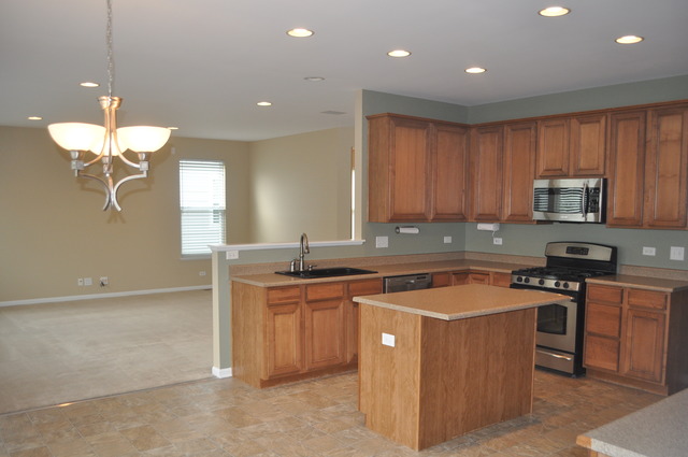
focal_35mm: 30
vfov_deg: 43.5
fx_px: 573
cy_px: 228
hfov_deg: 62.0
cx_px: 344
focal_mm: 20
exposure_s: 1/125
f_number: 3.8
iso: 640
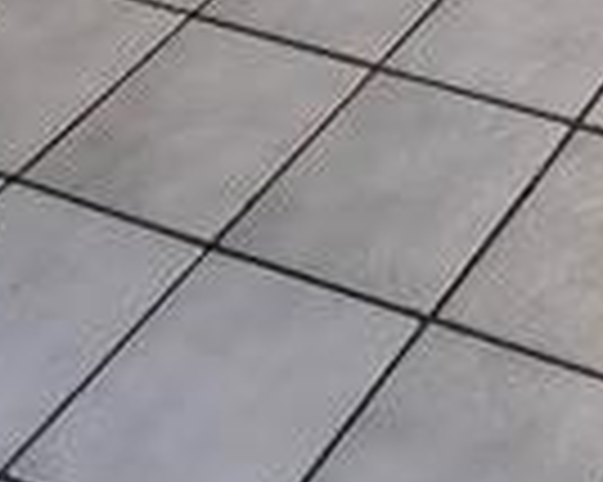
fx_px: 1730
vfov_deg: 11.1
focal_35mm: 97
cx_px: 1012
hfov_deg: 17.0
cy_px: -905
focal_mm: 2.2
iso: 125
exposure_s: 1/60
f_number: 2.2
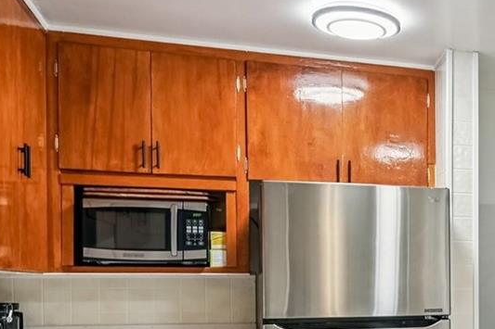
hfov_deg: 31.8
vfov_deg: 24.2
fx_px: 742
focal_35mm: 54
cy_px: 306
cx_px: 569
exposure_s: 1/8
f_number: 11
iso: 400
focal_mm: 18
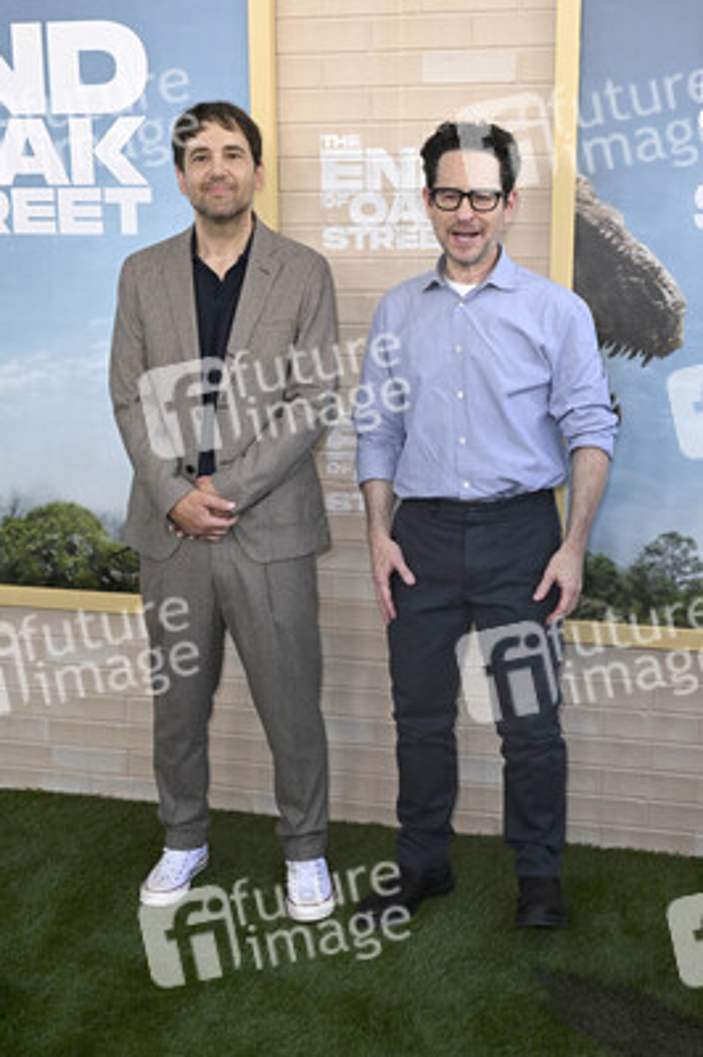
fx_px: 1232
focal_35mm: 42
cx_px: 352
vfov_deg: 46.4
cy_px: 528
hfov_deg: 31.8
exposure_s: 1/250
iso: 640
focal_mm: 42
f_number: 6.3
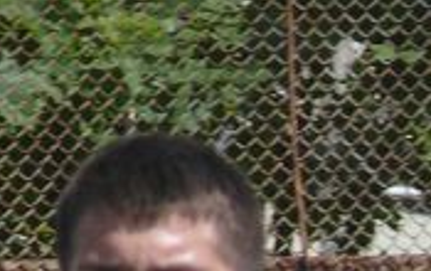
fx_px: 27142
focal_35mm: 2307
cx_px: 414
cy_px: 475
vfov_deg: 0.6
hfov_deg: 0.9
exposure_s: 1/500
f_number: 6.3
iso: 100
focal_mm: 81
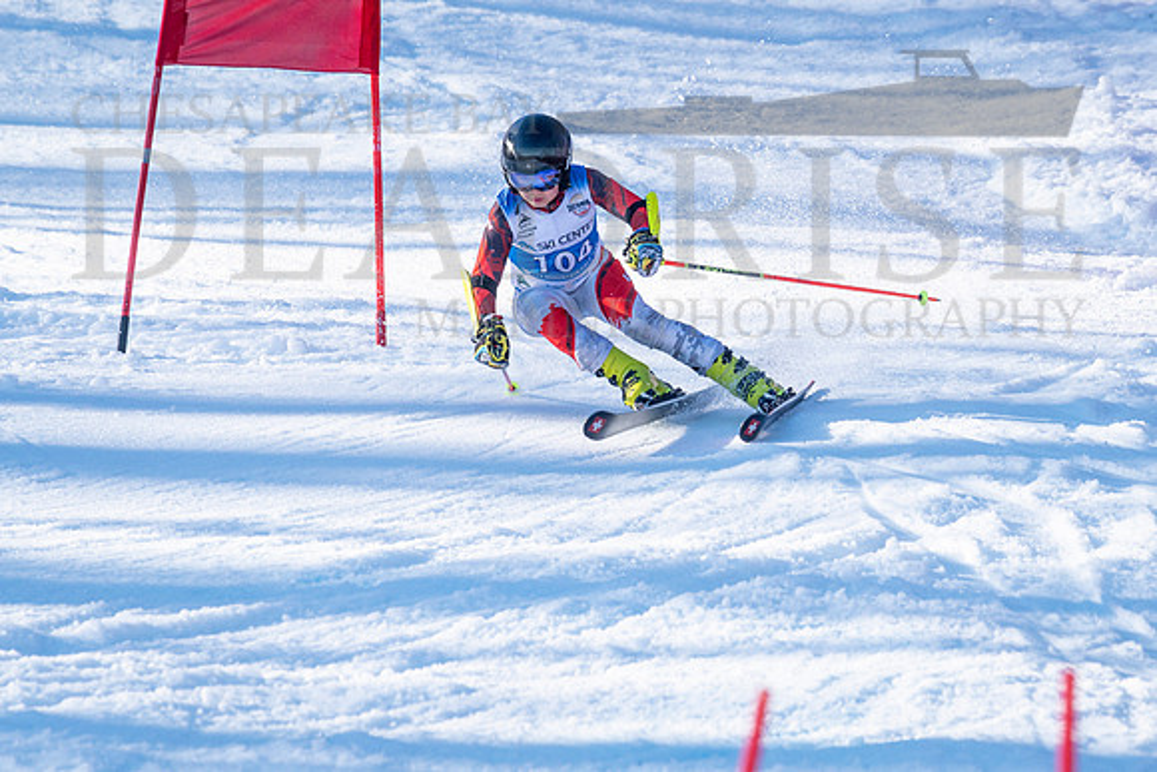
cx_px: 765
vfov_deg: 1.9
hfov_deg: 2.8
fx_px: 23798
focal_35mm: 740
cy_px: 370
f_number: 8
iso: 1250
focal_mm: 560
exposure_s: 1/2000
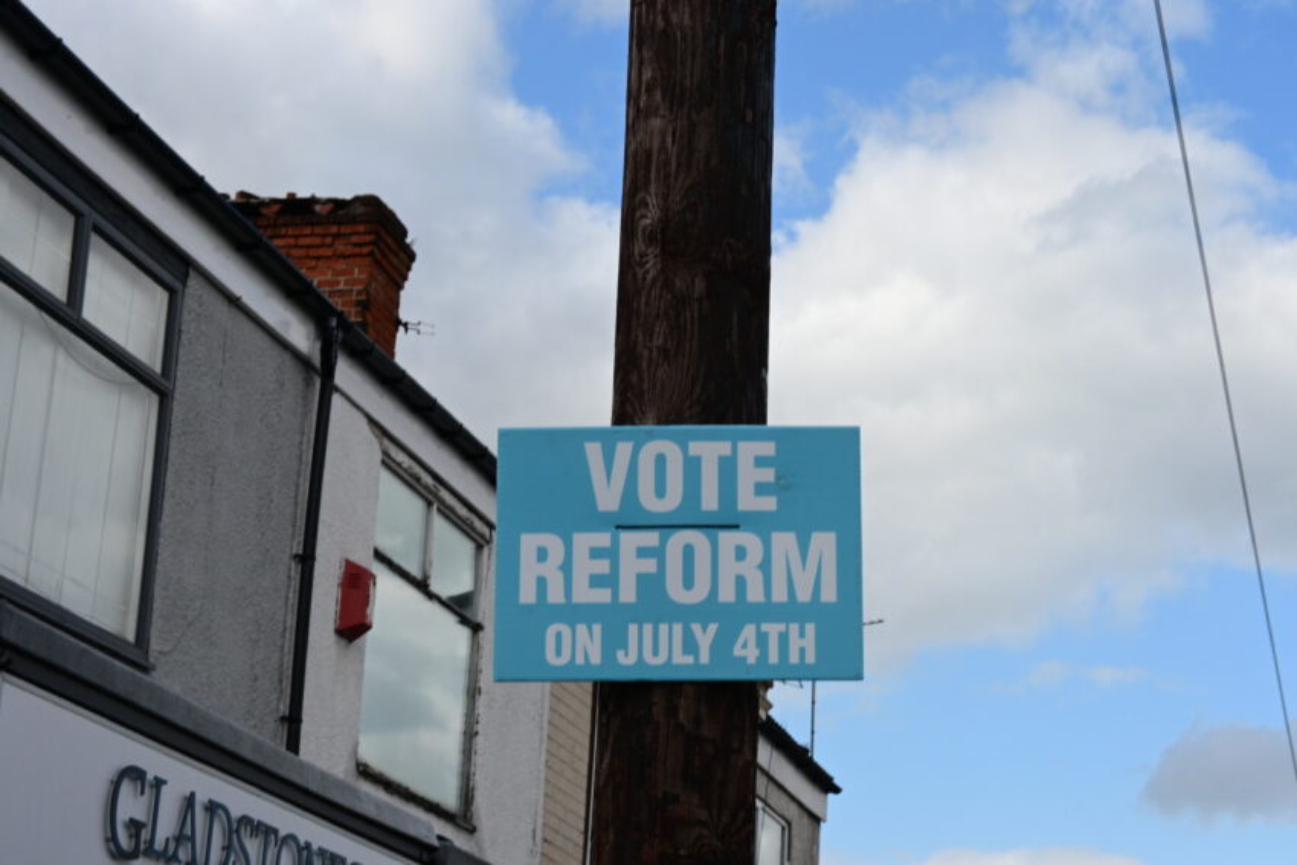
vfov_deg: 18.2
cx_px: 648
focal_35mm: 75
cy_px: 432
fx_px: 2702
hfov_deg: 27.0
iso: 500
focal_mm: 50
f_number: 13
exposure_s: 1/640
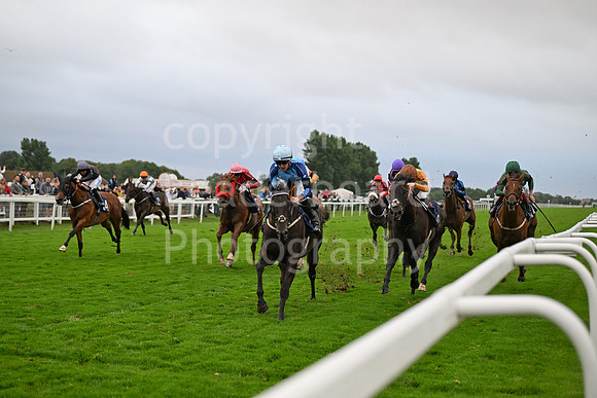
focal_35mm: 70
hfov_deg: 28.8
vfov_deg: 19.5
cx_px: 298
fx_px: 1161
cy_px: 199
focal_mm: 70
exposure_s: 1/2000
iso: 1250
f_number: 3.2
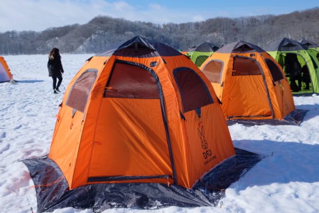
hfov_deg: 54.4
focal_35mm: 35
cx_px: 170
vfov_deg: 37.9
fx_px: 310
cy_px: 102
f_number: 8
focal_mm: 21.4
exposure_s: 1/1500
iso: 400
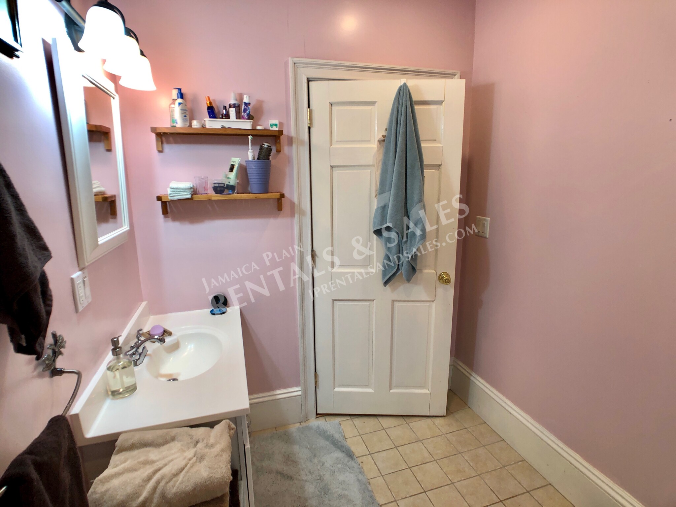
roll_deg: +1.4
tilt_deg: -11.4
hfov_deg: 63.4
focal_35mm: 28
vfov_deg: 49.7
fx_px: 547
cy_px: 254
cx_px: 338
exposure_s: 1/30
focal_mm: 3.99
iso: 40
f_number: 1.8
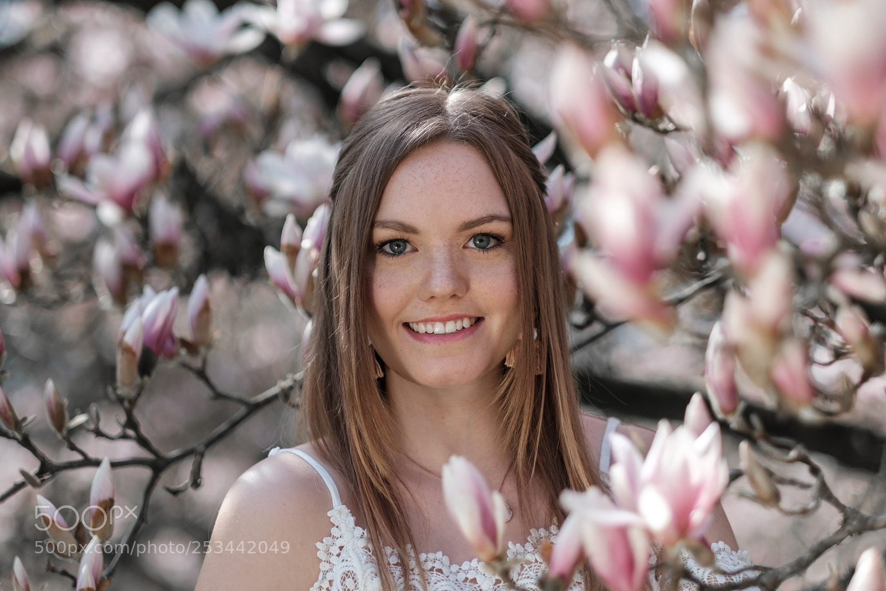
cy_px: 296
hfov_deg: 24.2
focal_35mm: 84
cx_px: 443
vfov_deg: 16.3
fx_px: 2067
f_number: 1.4
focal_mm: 56
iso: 400
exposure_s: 1/7500
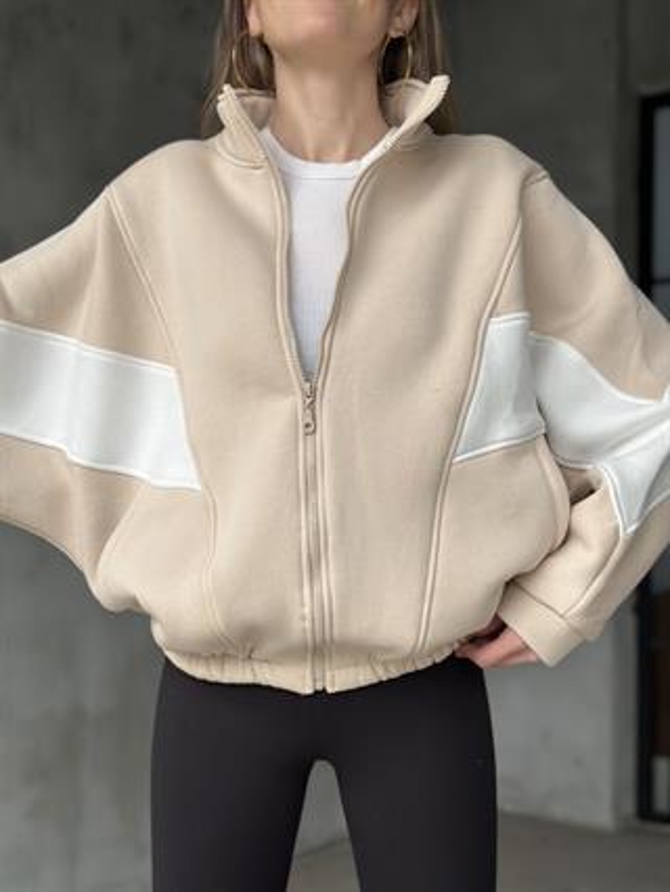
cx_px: 335
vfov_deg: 39.6
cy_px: 446
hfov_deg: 30.3
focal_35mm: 48
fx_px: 1237
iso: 125
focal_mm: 6.86
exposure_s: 1/121
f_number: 1.78
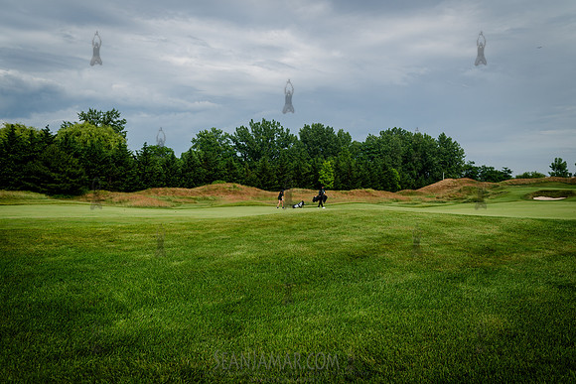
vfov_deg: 37.9
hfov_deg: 54.4
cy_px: 192
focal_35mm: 35
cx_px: 288
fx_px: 560
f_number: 5
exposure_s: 1/640
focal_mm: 35
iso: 100
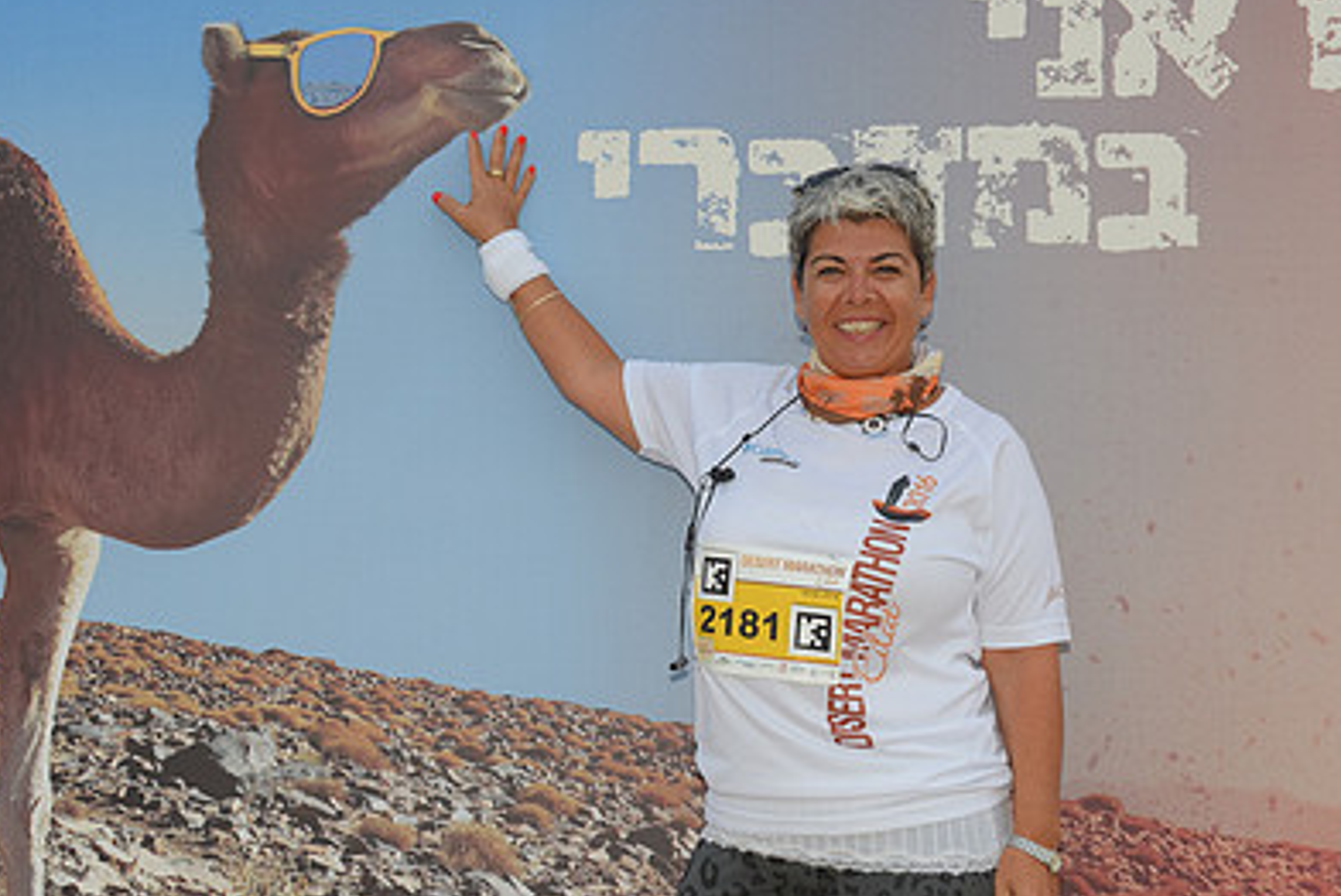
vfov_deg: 19.2
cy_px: 450
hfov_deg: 28.4
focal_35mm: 71
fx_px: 2647
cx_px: 670
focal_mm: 48
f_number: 5.6
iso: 640
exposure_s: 1/200
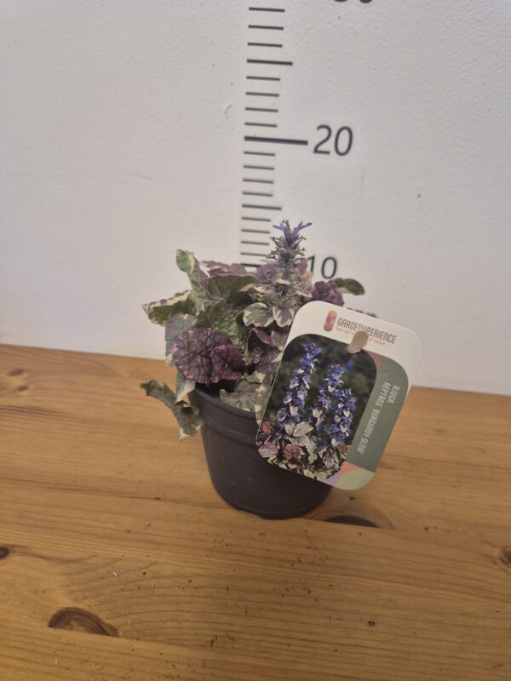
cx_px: 256
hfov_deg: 58.9
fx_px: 453
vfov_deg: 73.9
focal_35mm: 23
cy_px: 340
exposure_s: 1/100
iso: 250
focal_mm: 5.4
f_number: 1.8
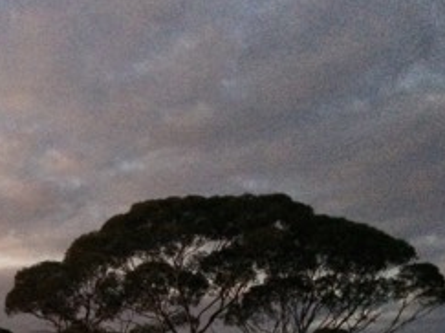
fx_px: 797
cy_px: 342
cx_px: -15
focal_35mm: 62
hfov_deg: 28.9
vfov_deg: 22.6
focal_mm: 4.15
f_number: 2.2
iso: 640
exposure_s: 1/15
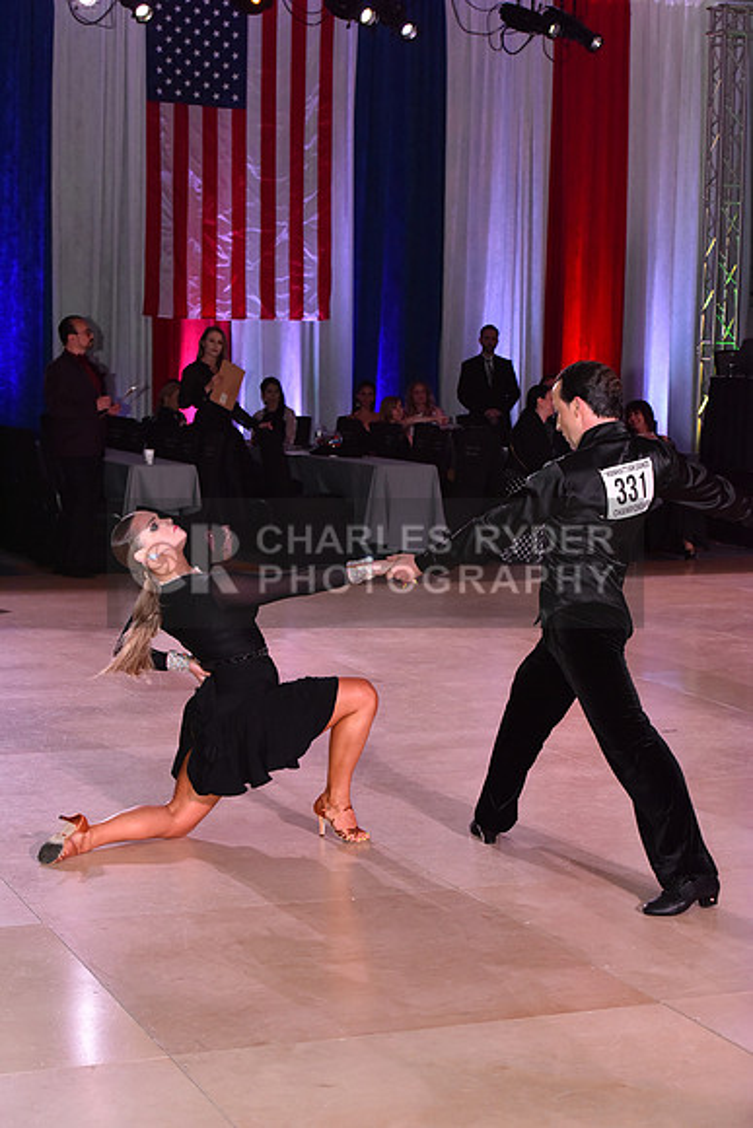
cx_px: 376
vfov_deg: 28.8
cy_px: 564
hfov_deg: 19.5
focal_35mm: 70
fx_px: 2195
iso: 2500
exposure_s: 1/320
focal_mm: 70
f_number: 7.1
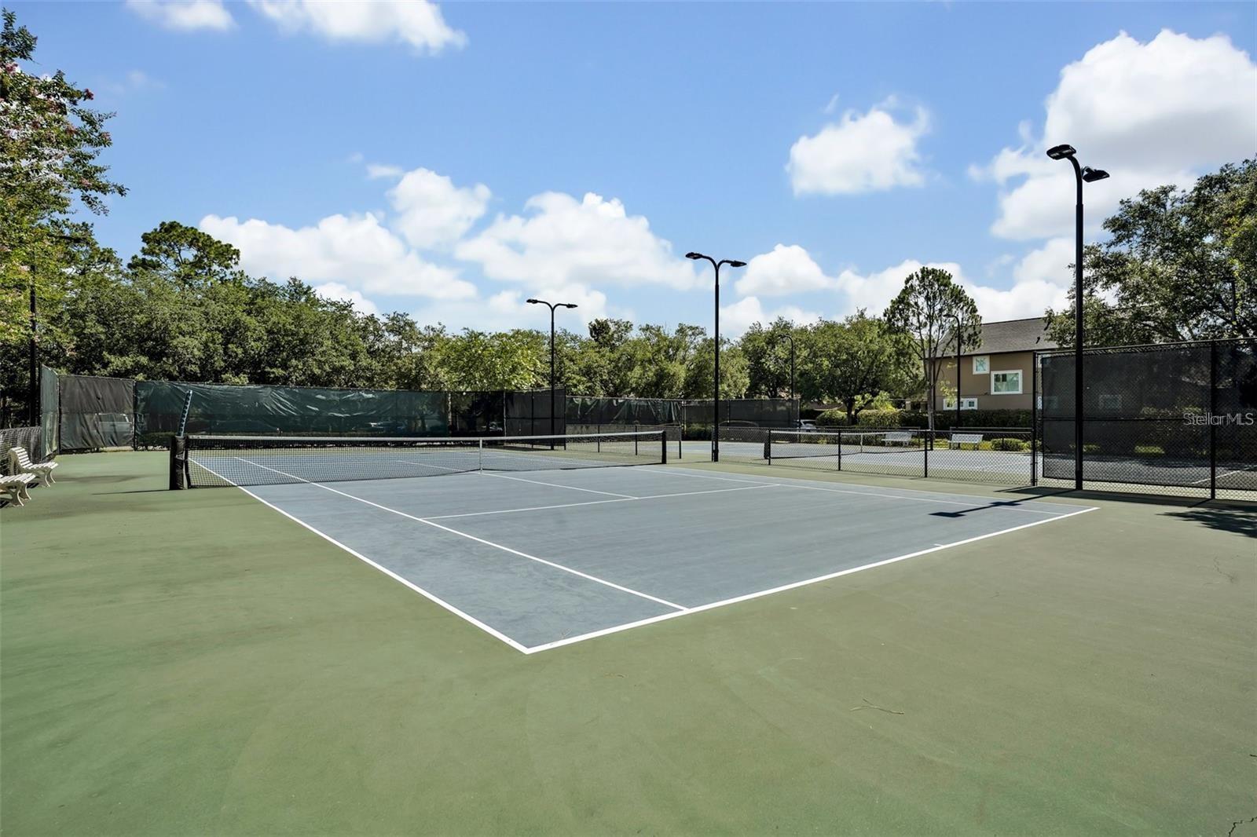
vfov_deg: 68.9
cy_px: 418
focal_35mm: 18
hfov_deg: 91.6
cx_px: 628
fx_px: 611
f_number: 8
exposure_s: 1/500
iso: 100
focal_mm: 17.5
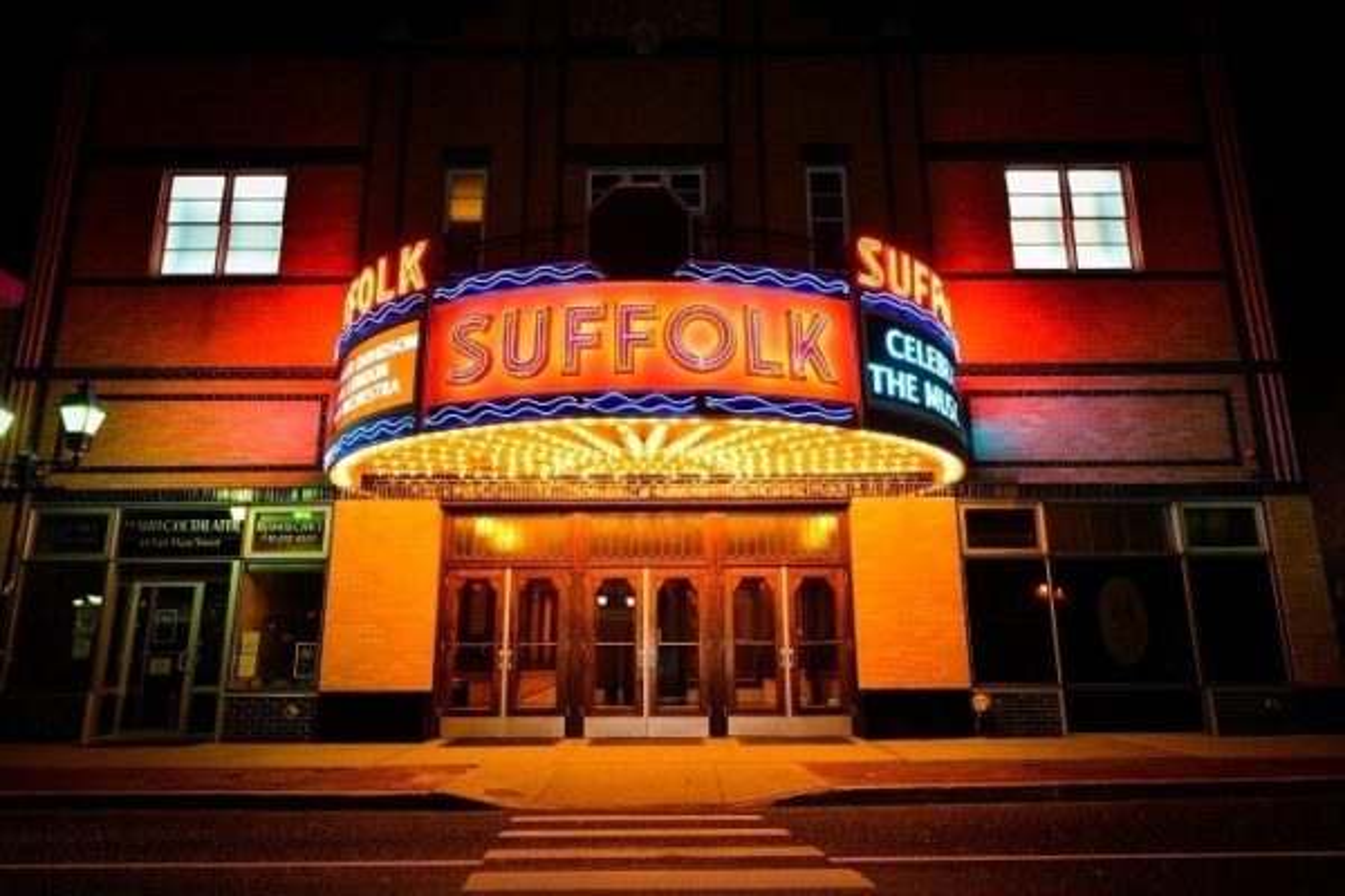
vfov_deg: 53.1
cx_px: 672
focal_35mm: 24
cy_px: 448
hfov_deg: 73.7
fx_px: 897
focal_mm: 24
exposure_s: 1/40
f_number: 4.5
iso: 1000
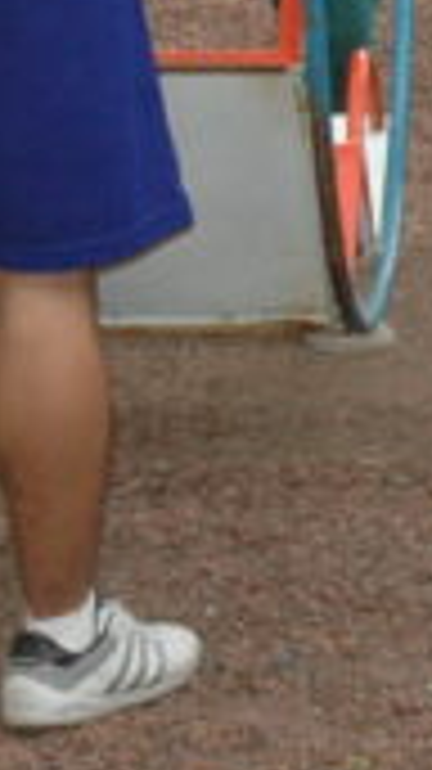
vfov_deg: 9.8
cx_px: 999
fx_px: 4453
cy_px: -106
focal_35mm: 218
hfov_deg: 5.4
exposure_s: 1/80
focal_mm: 31
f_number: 4
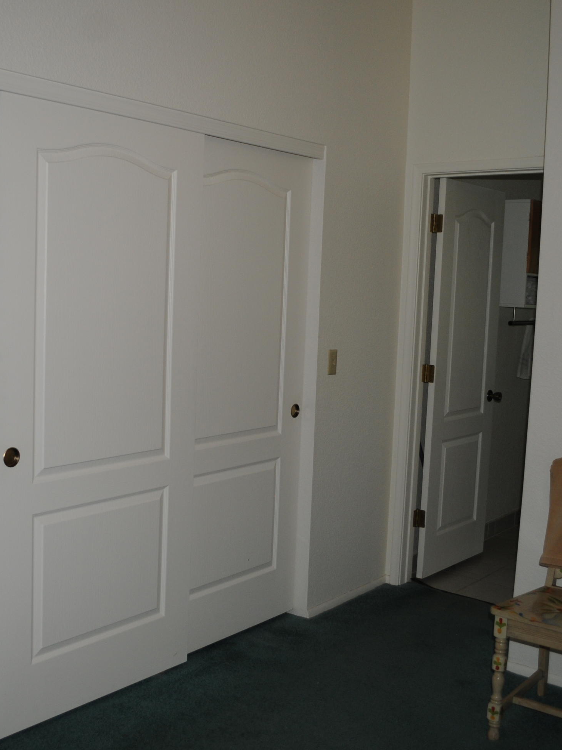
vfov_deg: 46.8
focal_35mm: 40
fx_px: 866
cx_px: 180
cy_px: 369
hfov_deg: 35.5
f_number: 3.5
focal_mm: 18
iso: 320
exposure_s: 1/250
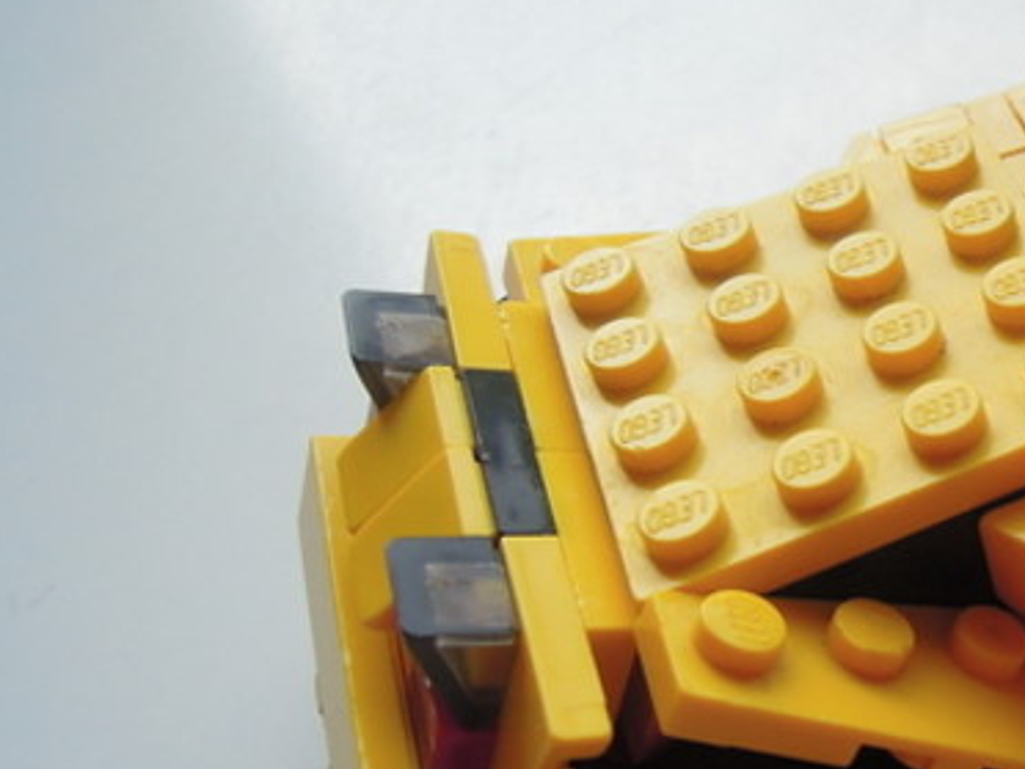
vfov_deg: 25.2
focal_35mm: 58
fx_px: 1717
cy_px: 431
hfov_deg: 28.9
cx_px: 1223
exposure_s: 1/160
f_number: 2.8
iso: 160
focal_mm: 4.3
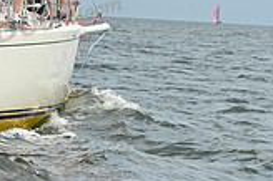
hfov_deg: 8.1
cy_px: -34
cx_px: -198
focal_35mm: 248
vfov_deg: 5.5
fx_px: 1879
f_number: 6.3
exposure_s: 1/1600
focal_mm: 70
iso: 320
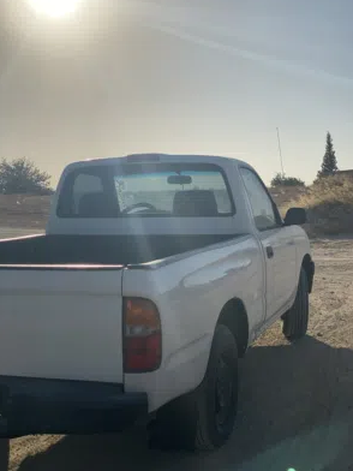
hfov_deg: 27.5
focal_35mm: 53
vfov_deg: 36.2
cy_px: 233
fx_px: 721
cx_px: 178
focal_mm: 6
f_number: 2
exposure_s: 1/6849
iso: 25
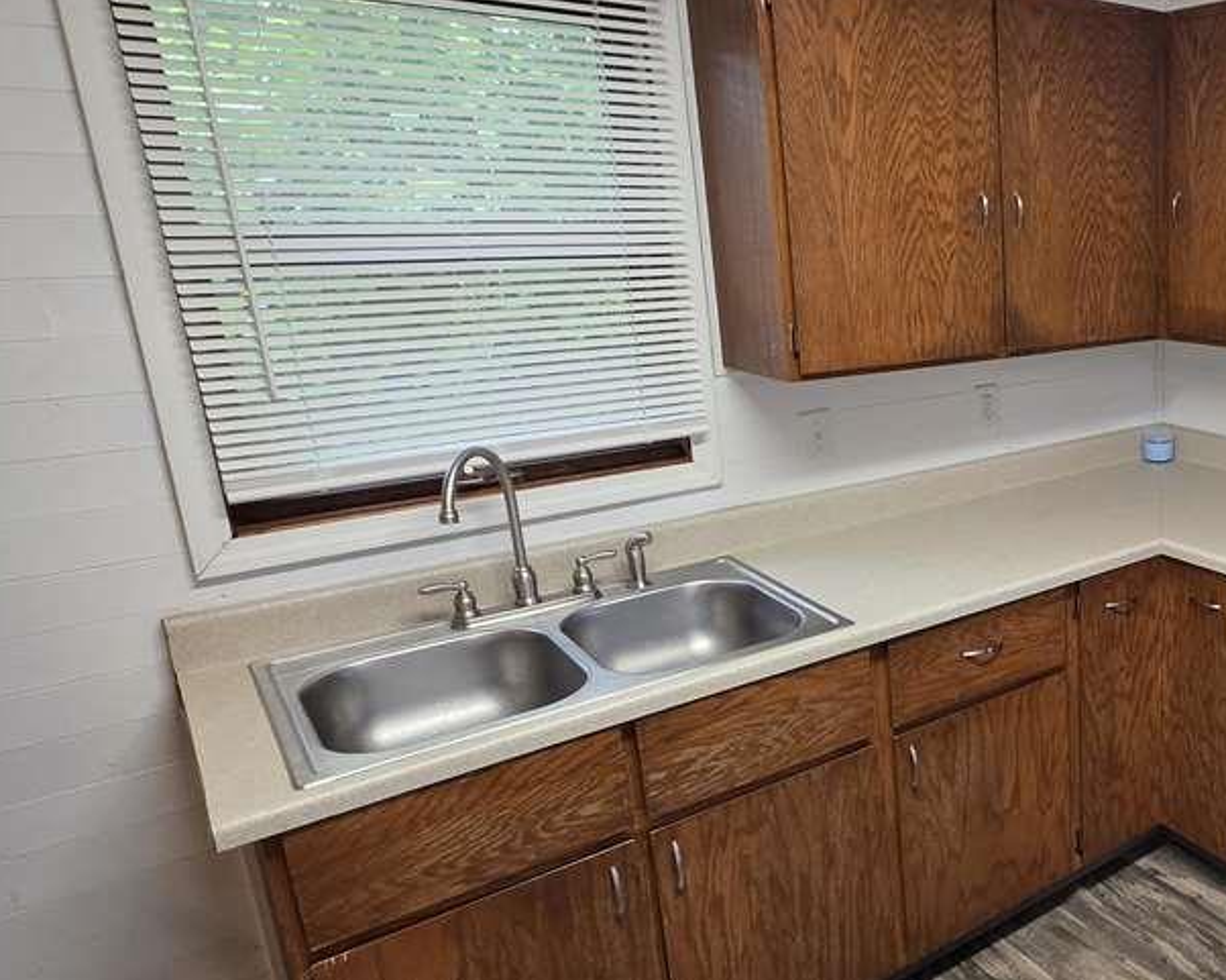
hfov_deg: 54.0
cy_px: 505
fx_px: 979
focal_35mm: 27
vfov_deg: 53.1
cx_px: 1151
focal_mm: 2.2
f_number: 1.9
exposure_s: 1/60
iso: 200
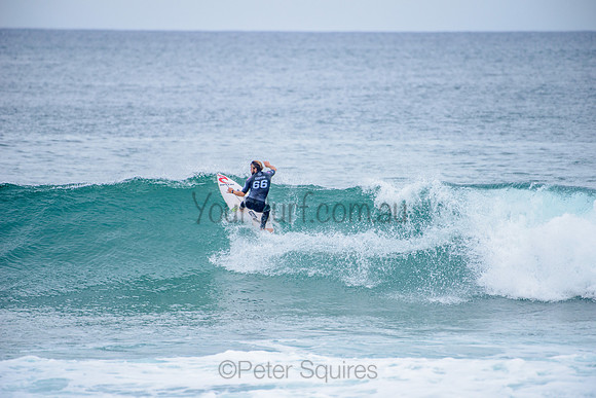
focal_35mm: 500
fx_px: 8279
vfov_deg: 2.8
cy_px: 199
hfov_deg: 4.1
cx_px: 298
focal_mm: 500
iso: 360
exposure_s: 1/2000
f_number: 5.6
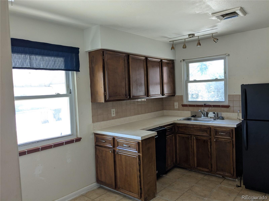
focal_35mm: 27
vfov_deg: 51.4
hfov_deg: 65.3
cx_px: 134
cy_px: 100
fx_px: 210
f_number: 1.73
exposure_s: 1/40
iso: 64
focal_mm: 4.38
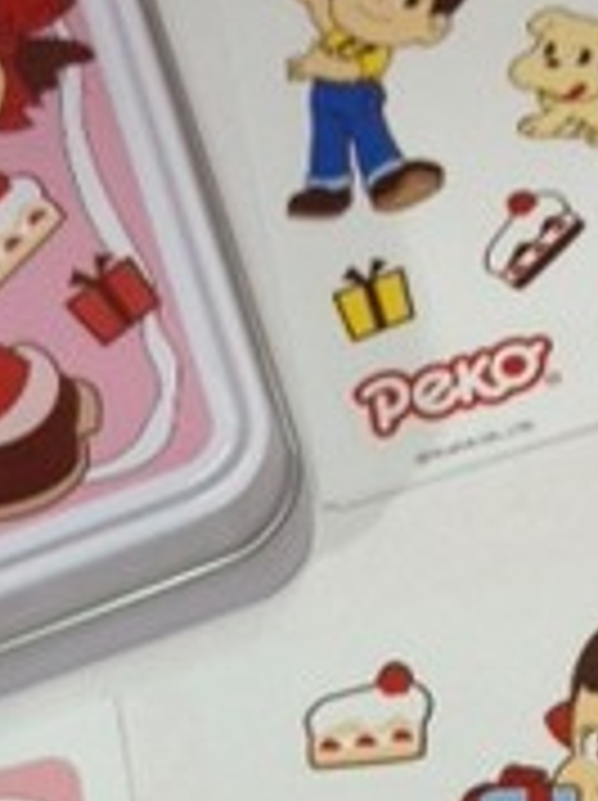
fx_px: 2725
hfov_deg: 12.5
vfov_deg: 15.8
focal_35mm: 118
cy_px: 1048
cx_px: 337
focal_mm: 4.28
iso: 64
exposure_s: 1/33
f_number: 2.4
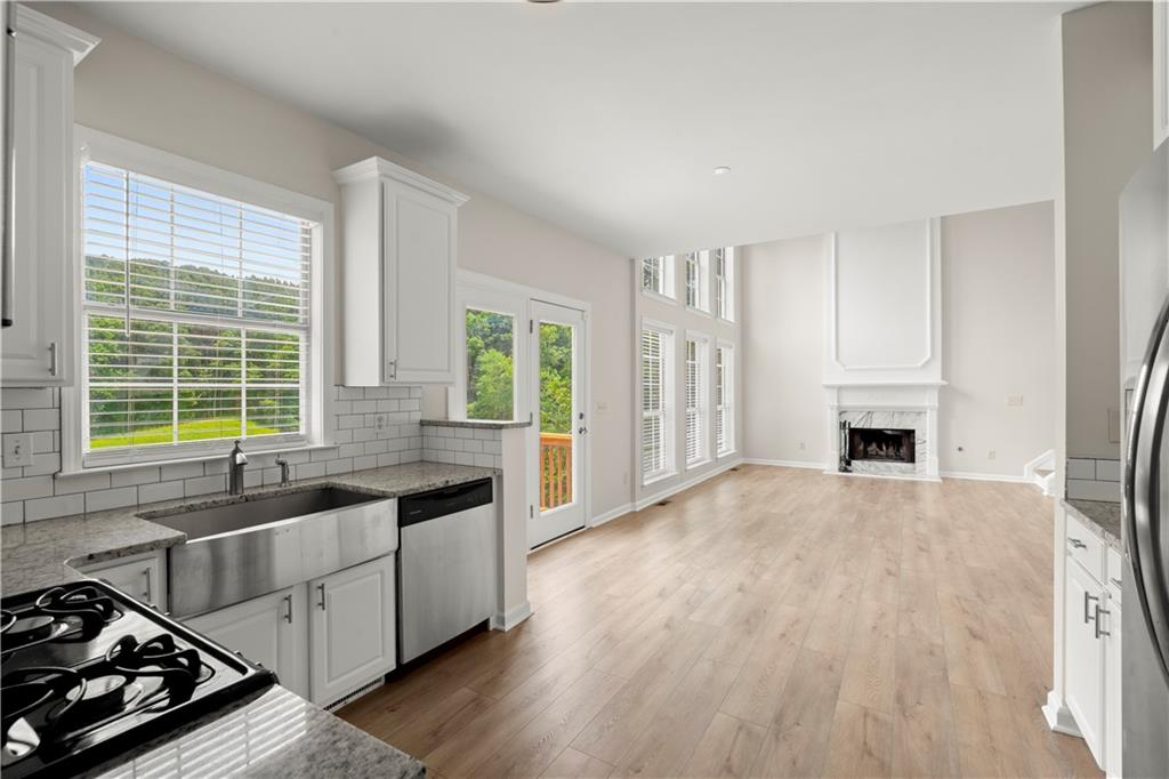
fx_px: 536
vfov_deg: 72.0
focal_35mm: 16
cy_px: 390
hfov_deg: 95.0
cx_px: 584
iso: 320
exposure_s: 1/10
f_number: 11
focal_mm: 16.5
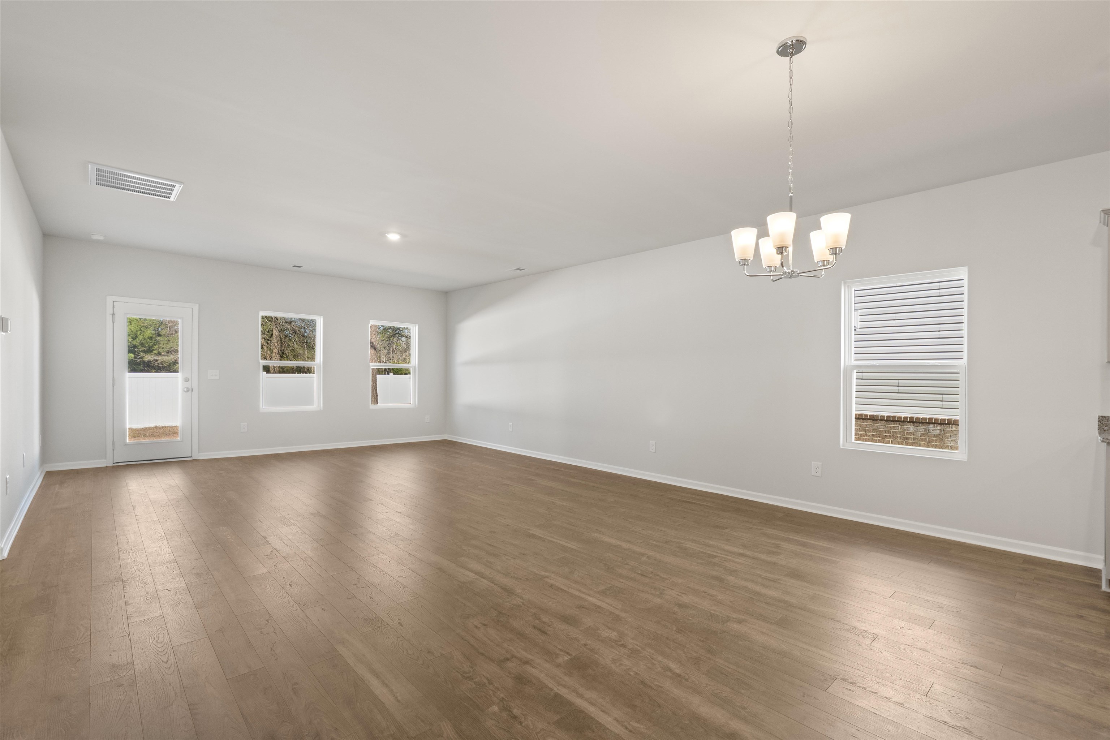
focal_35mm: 16
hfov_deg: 96.7
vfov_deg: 73.7
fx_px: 493
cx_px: 555
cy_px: 370
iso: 800
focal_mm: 16
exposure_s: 1/15
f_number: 8
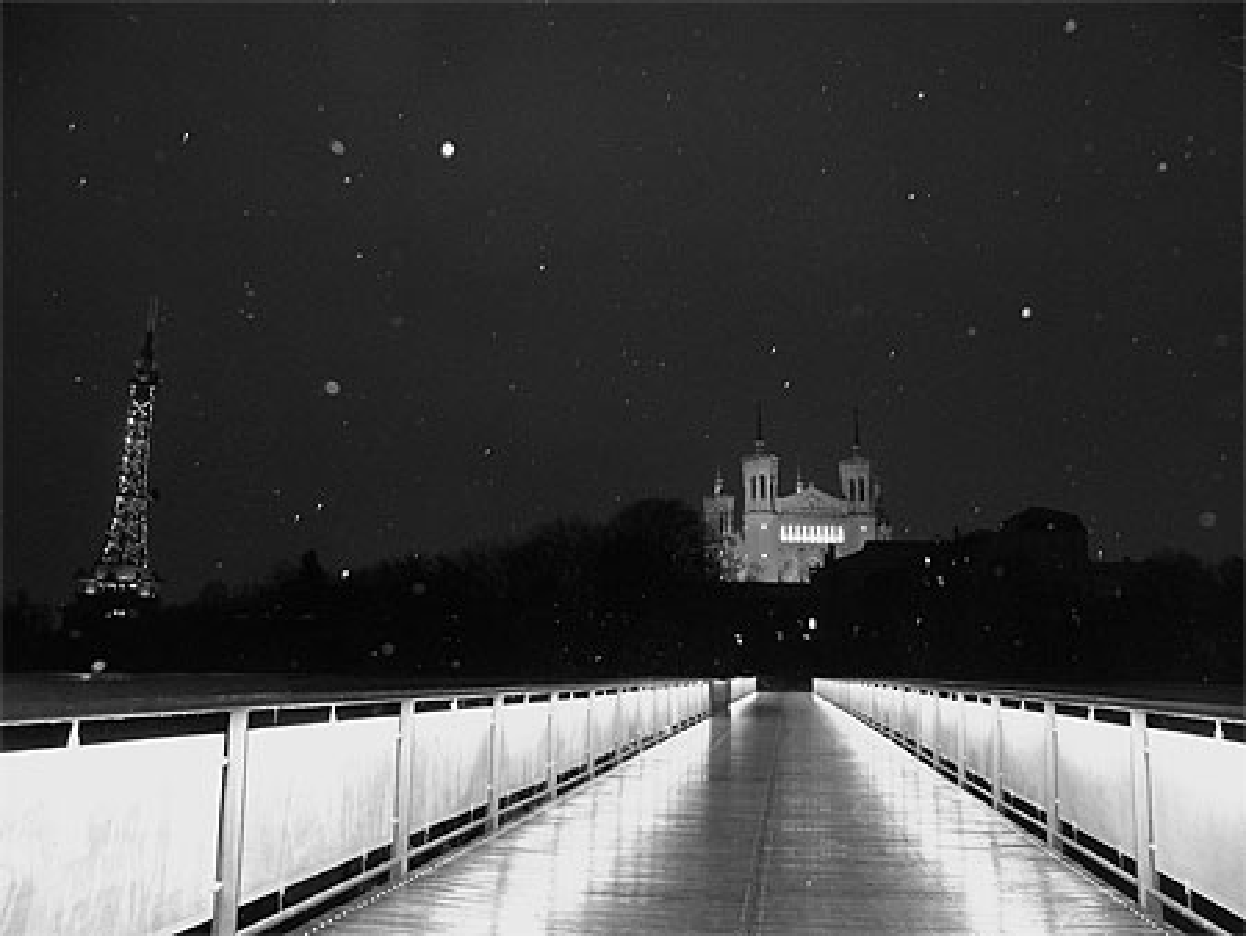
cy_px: 468
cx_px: 623
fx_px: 972
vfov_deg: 51.4
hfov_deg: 65.3
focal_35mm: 27
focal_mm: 4.7
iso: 400
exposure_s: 1/5.9
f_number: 2.8
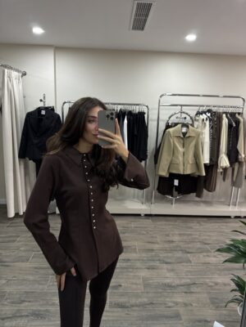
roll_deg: -1.7
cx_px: 123
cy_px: 164
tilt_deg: -11.1
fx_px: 227
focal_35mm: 24
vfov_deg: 71.6
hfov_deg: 56.8
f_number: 1.78
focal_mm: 6.76
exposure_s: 1/50
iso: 500
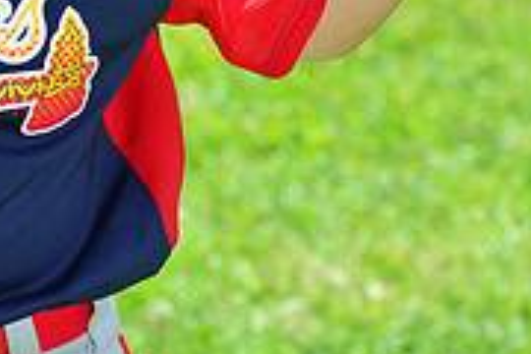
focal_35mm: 467
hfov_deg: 4.4
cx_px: -56
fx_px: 6888
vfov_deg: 2.9
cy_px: -143
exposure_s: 1/200
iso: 200
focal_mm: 145
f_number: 8
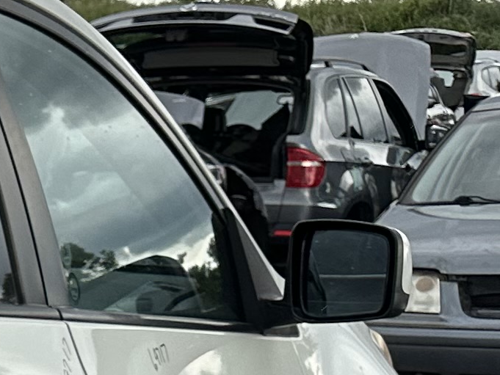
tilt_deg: -14.7
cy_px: 663
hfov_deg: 11.1
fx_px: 2051
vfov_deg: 9.9
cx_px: -798
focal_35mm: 142
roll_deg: -0.9
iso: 80
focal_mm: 6.86
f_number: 1.78
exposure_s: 1/1062
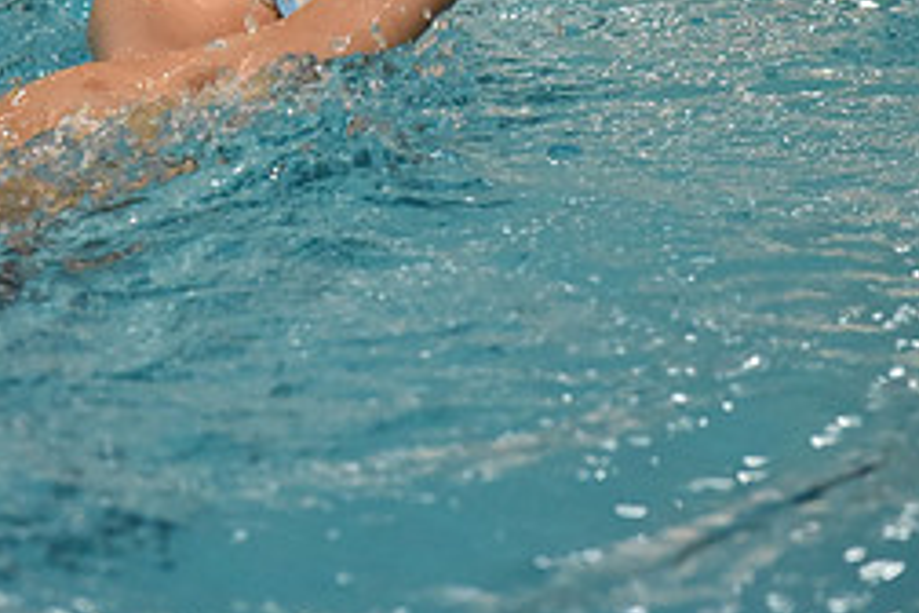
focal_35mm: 276
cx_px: 208
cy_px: -5
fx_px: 7045
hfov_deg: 7.5
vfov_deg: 5.0
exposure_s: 1/500
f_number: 4
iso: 10000
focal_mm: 120
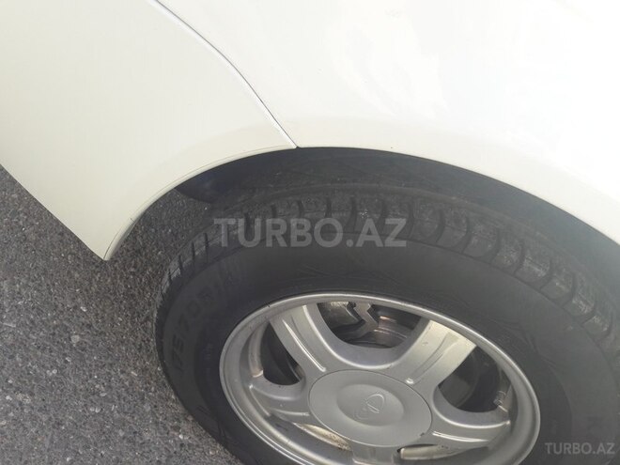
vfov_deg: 49.7
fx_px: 502
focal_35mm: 28
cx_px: 310
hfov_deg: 63.4
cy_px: 232
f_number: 1.9
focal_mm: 3.7
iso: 40
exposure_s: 1/270
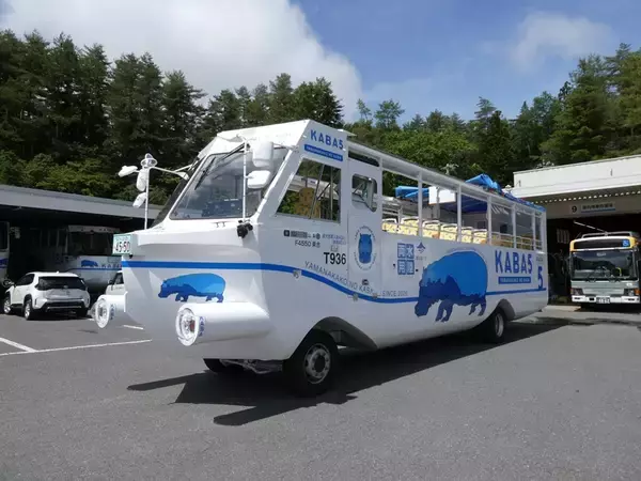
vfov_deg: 56.8
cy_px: 240
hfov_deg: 71.6
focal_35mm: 24
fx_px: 444
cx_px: 320
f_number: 4.5
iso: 80
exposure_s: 1/800
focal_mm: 4.3
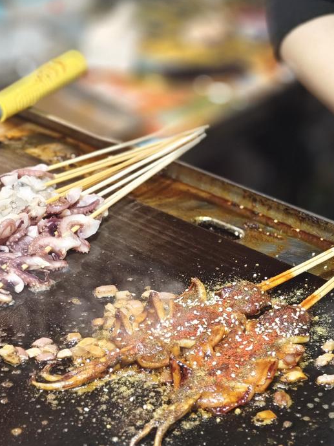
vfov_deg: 22.4
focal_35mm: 87
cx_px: 209
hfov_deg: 16.9
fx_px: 1120
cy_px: 289
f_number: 2
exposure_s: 1/50
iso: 1250
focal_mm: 9
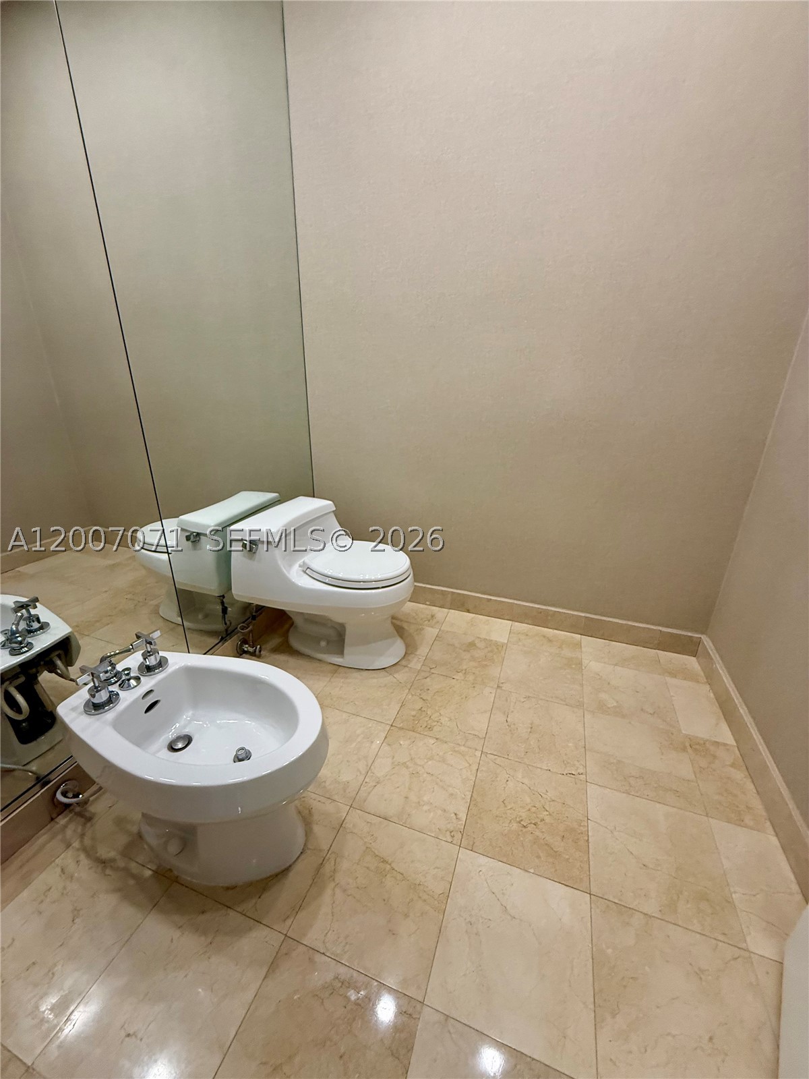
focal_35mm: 14
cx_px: 404
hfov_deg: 85.7
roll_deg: -0.9
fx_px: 436
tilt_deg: -20.0
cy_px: 540
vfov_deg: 102.1
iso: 250
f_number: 2.2
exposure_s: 1/120
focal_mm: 2.22
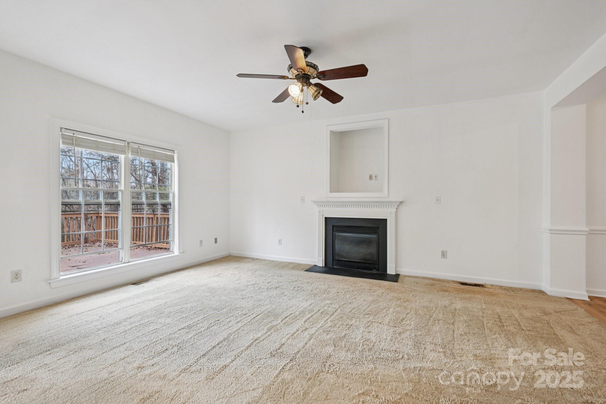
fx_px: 261
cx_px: 303
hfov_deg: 98.5
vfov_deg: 75.5
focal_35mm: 16
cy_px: 202
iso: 280
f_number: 8
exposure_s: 1/15
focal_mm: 15.5
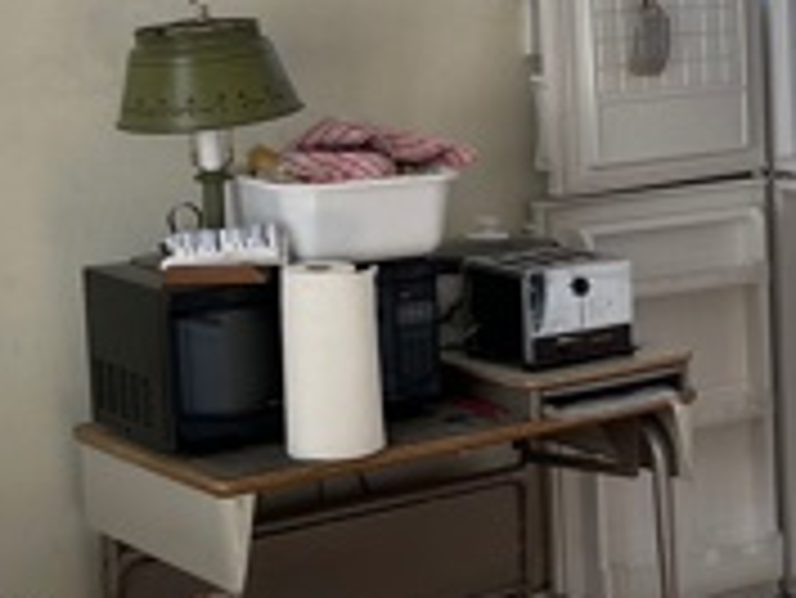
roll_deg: +0.2
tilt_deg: -10.1
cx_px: 958
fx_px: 2163
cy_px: 265
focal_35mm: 94
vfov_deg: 15.7
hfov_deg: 19.6
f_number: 1.6
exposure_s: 1/121
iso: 50
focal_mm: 5.1
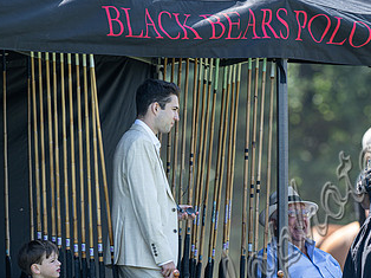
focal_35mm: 956
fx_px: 10238
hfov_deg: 2.1
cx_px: 390
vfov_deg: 1.6
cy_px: 209
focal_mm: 400
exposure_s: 1/320
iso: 250
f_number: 4.5
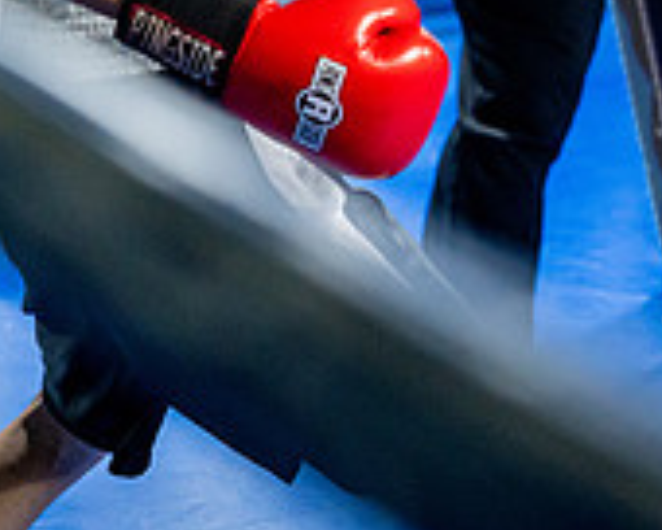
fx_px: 3135
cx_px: 588
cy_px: -138
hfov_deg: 12.0
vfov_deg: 9.5
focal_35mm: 160
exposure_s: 1/1000
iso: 4000
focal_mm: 50
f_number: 2
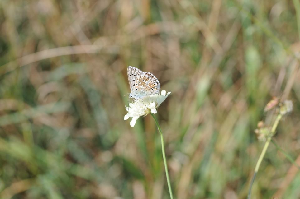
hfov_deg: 13.1
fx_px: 1311
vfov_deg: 8.7
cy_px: 100
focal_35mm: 158
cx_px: 150
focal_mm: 105
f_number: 9
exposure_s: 1/500
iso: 250
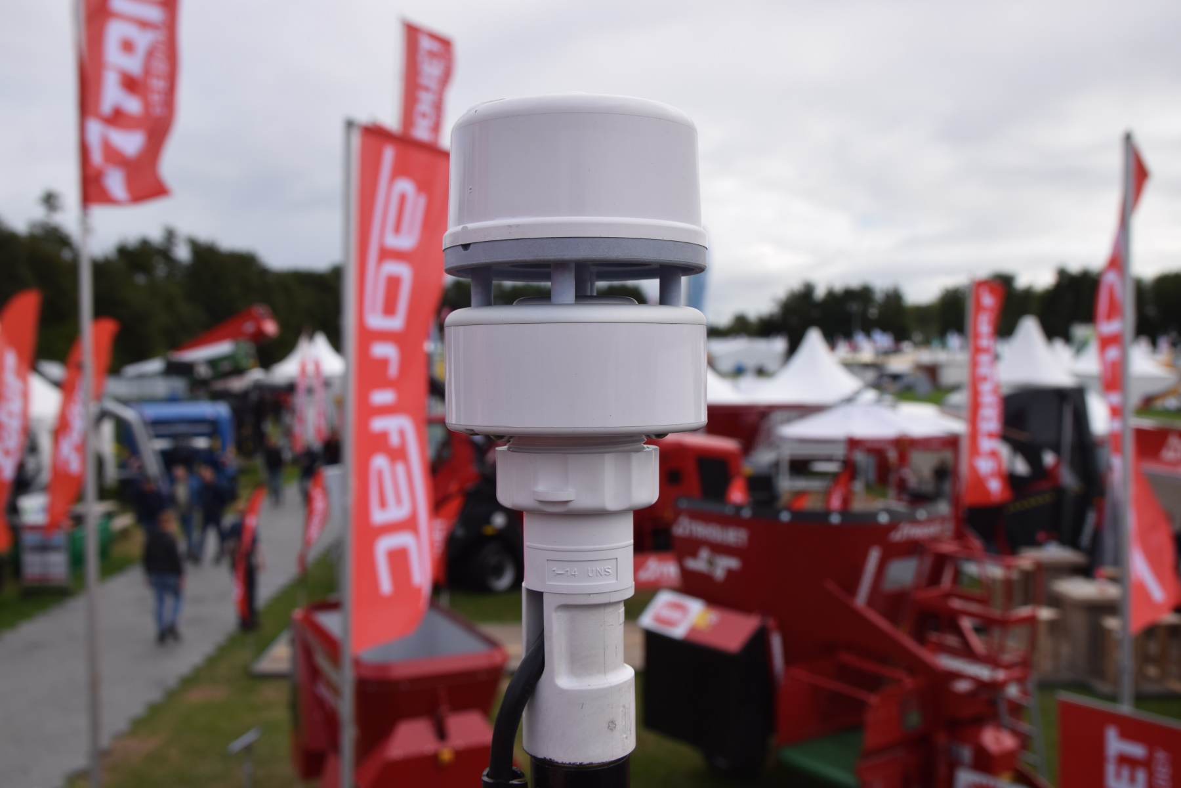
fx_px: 1279
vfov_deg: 34.2
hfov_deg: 49.6
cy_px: 394
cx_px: 590
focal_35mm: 39
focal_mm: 26
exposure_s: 1/320
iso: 200
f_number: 9
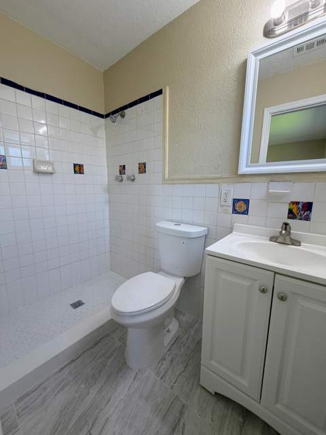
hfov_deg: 85.7
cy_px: 218
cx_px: 163
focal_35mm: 14
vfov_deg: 102.1
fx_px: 176
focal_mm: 2.22
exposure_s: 1/120
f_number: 2.2
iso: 125
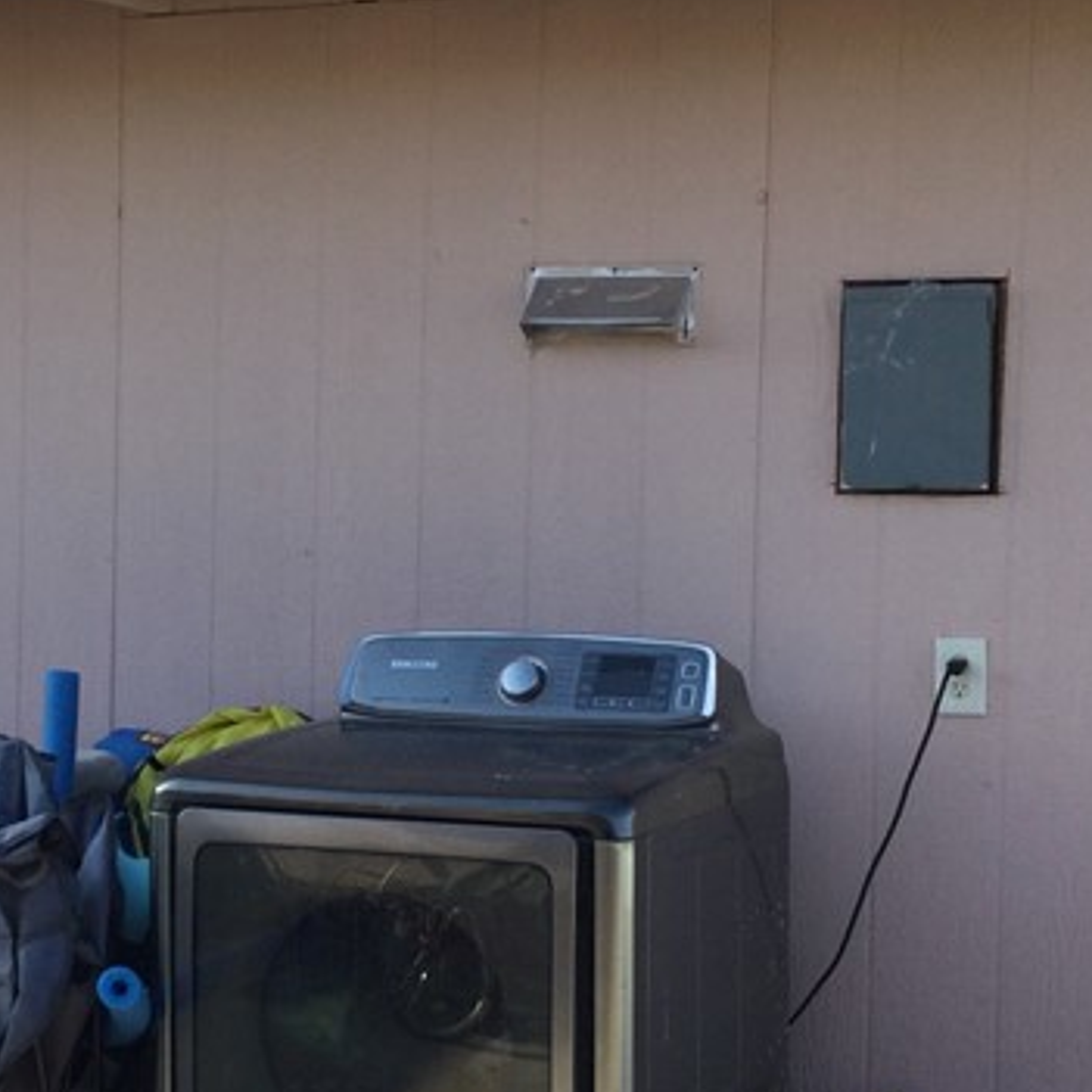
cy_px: 616
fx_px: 2855
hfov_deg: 21.4
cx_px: 233
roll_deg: -3.1
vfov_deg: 21.6
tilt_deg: -6.1
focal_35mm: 80
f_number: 2.4
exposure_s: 1/298
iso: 25
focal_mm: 3.3
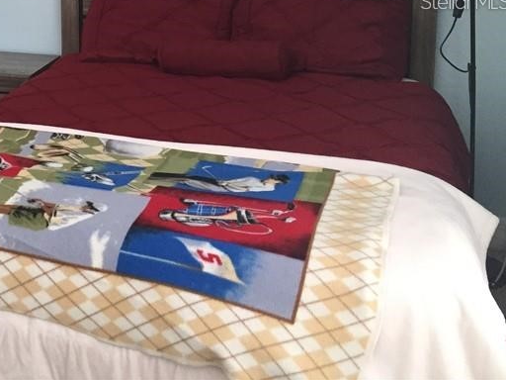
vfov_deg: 24.1
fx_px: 848
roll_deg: +0.2
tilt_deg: -8.5
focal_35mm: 58
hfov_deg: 31.0
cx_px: 8
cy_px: 1
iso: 50
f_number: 2.2
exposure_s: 1/30
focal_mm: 4.15
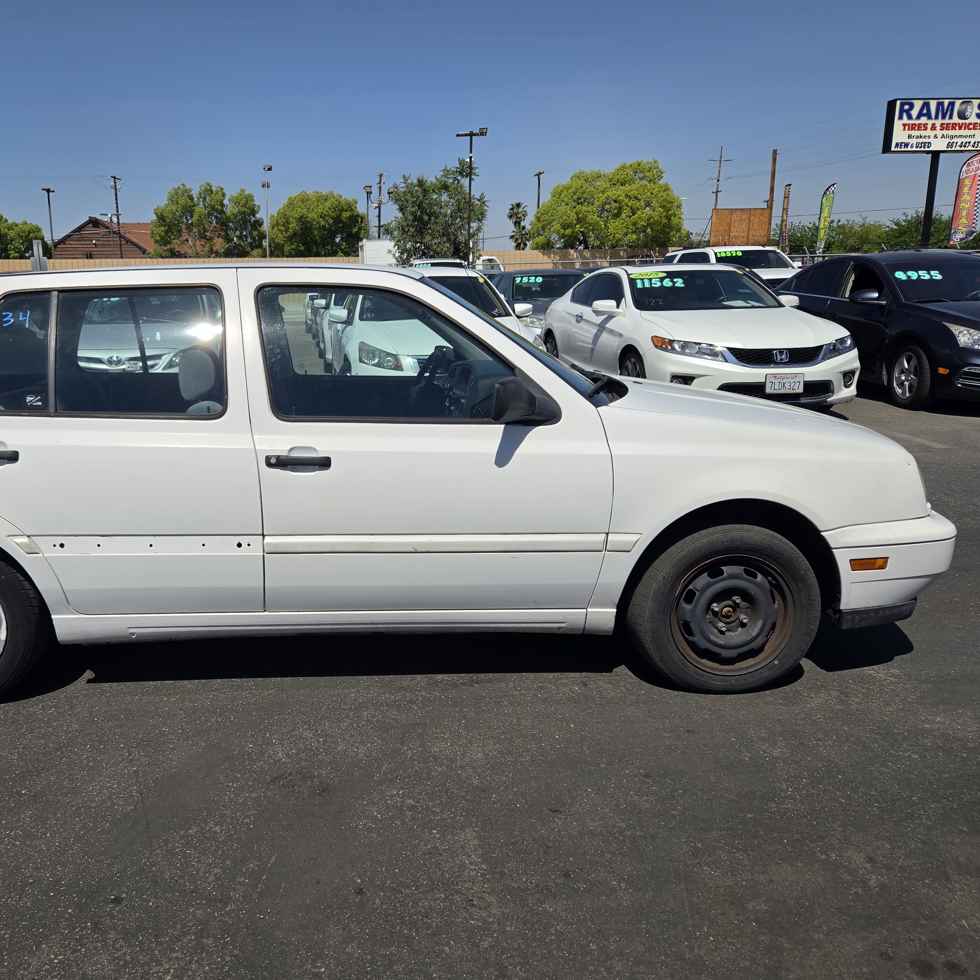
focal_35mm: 28
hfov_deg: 56.1
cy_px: 474
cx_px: 326
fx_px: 897
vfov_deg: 57.3
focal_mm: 5.4
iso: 64
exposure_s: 1/7887
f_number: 1.8
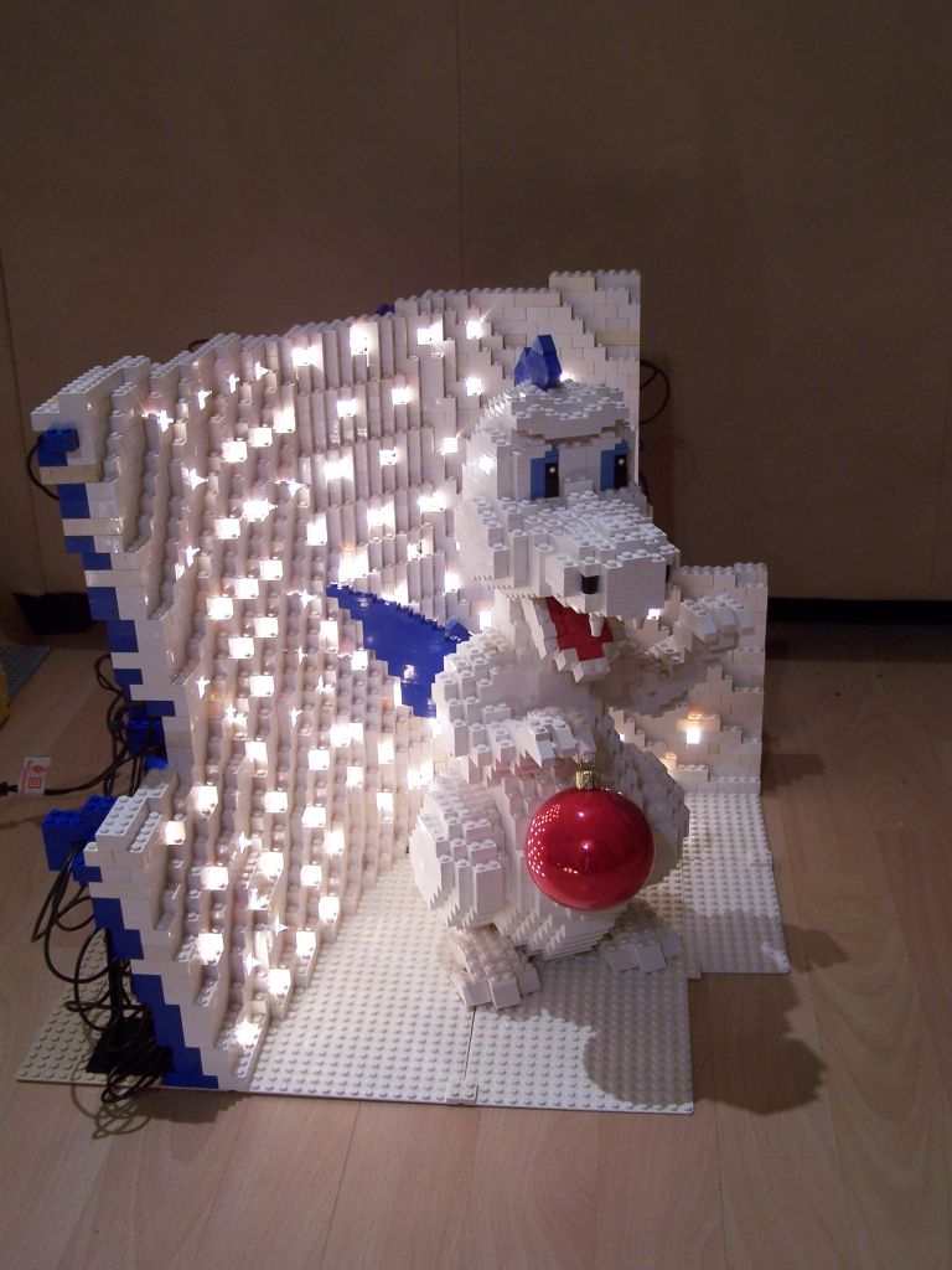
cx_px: 476
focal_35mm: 38
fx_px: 1393
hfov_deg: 37.7
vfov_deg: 49.0
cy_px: 635
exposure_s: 1/6
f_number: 2.8
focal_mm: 6.3
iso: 80
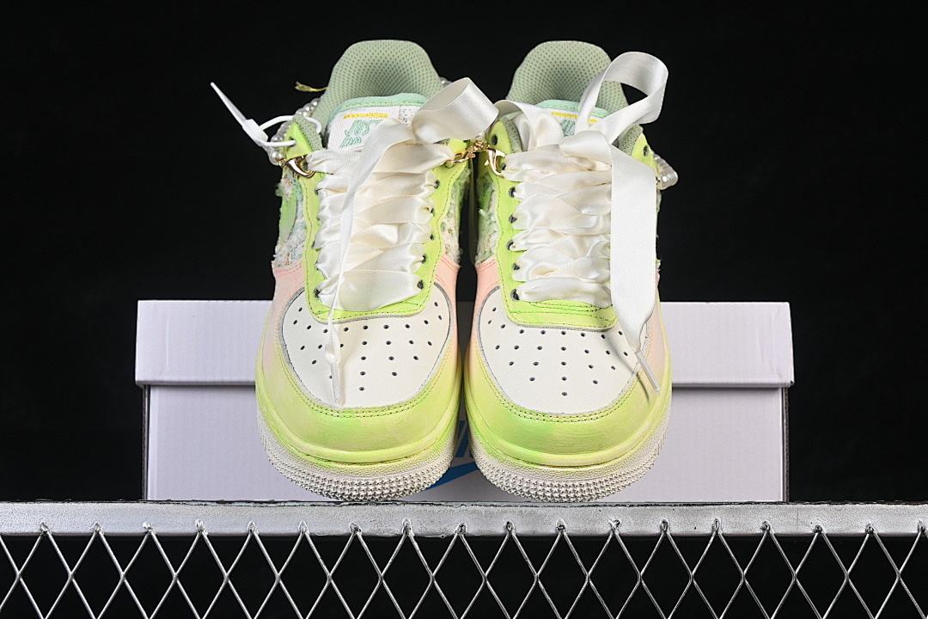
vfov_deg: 18.2
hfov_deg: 27.0
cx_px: 464
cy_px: 310
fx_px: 1933
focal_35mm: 75
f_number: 8
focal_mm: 50
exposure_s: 1/80
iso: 160
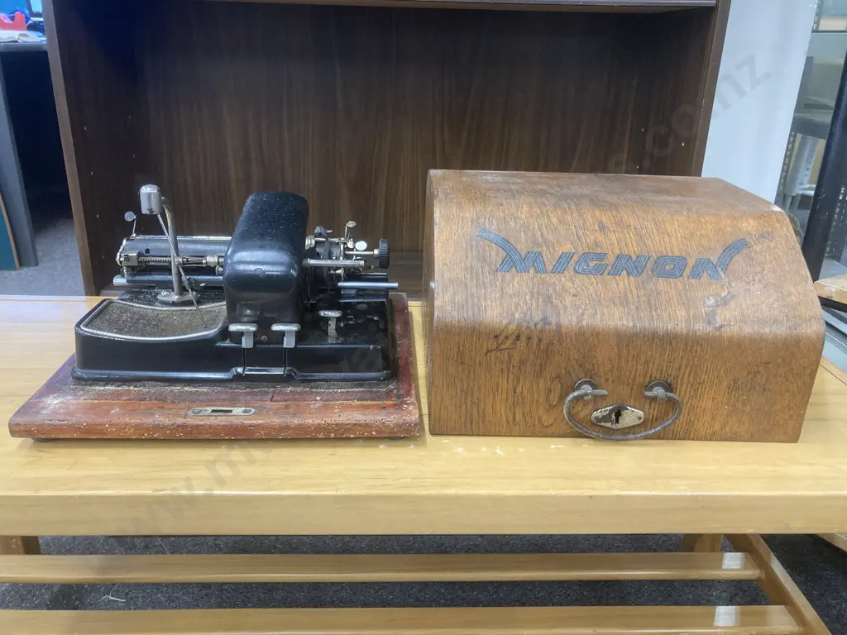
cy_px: 318
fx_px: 685
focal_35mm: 28
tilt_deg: -20.8
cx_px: 424
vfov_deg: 49.7
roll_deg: -1.9
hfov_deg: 63.4
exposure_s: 1/50
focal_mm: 3.99
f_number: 1.8
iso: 200
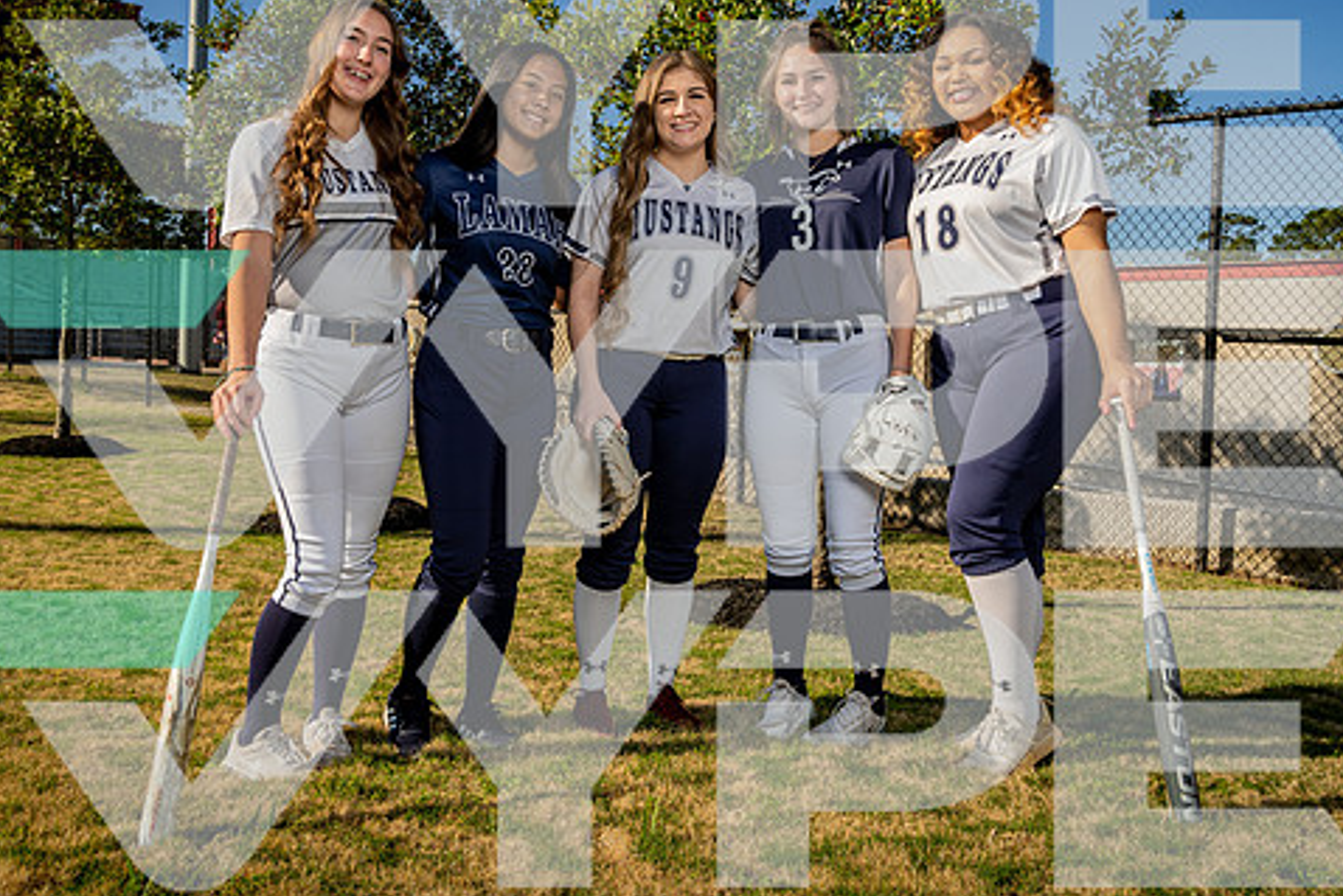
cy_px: 400
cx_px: 672
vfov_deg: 38.9
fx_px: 1269
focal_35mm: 34
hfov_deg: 55.8
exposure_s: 1/250
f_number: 10
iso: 125
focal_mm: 28
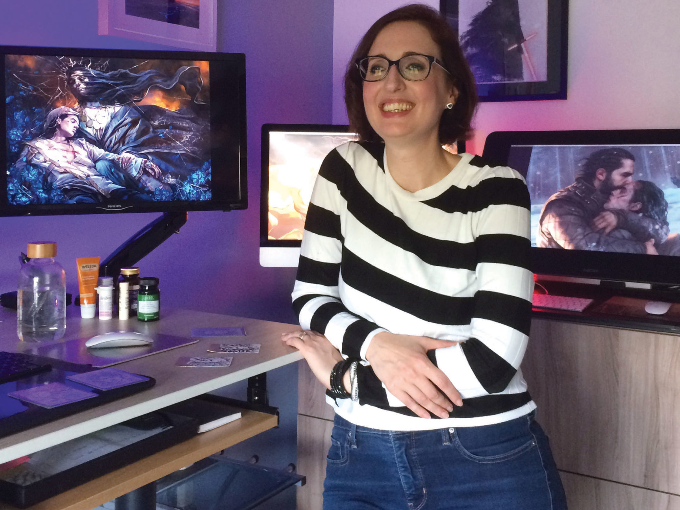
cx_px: 326
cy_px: 173
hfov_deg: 43.8
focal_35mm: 43
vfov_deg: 33.3
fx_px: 845
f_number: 2.2
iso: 250
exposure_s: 1/33
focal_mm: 4.15
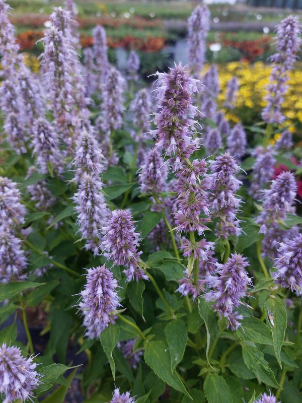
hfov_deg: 54.9
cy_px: 202
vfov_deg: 69.4
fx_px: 291
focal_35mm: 25
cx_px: 151
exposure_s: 1/50
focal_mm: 5.23
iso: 80
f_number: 1.8
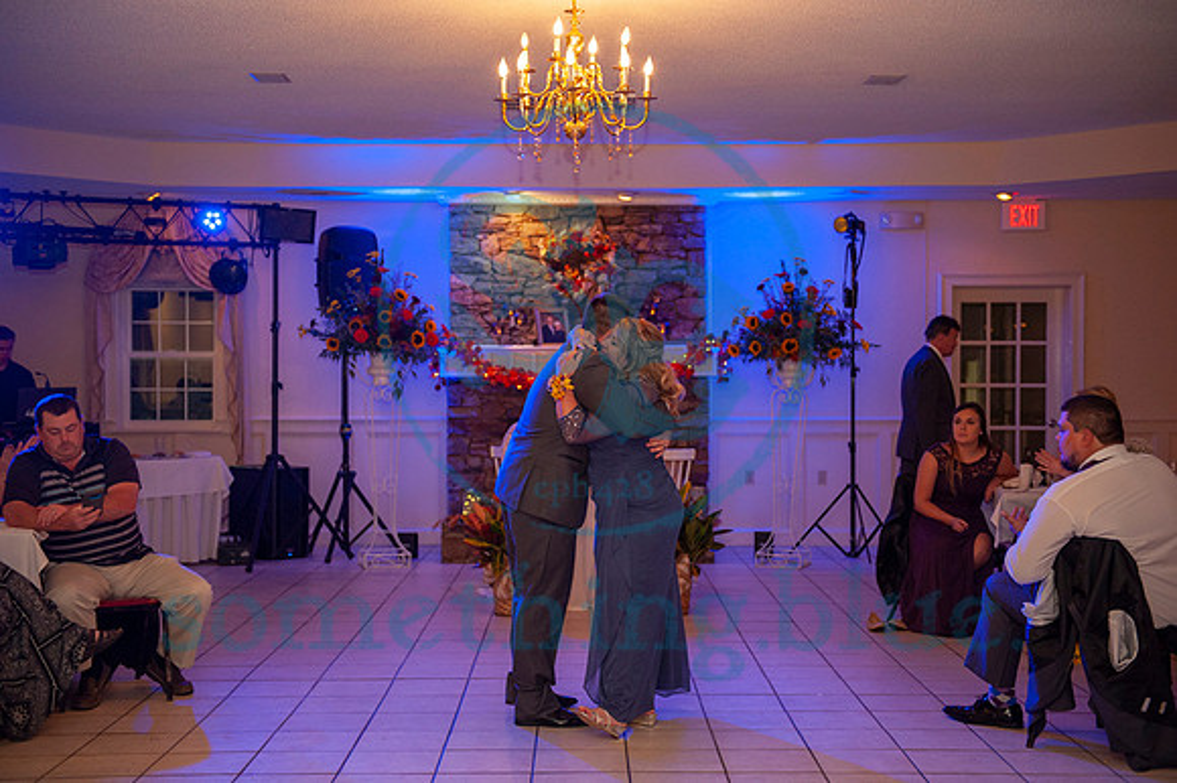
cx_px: 588
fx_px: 1634
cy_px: 392
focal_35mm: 50
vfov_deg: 27.0
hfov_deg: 39.6
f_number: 2.8
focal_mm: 50
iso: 1000
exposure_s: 1/160
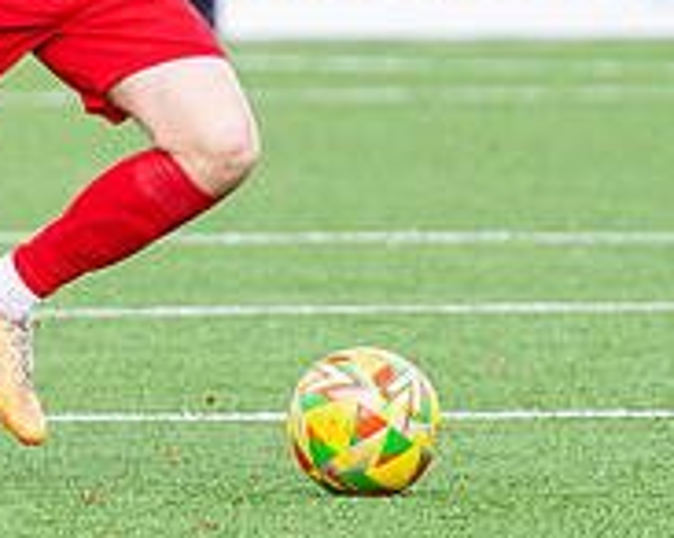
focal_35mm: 1439
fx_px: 28674
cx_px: -45
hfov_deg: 1.3
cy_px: -305
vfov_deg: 1.1
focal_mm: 195
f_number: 4
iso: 800
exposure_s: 1/1600
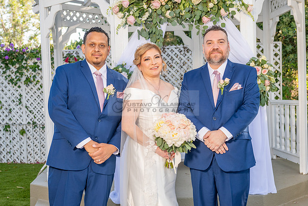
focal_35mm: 56
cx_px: 139
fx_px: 483
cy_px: 106
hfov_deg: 35.3
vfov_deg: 24.0
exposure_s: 1/200
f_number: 4.5
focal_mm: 48
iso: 250
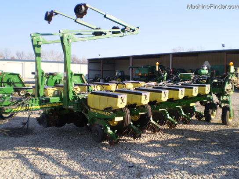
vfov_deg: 39.7
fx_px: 249
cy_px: 90
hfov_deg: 51.4
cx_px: 120
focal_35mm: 36
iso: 64
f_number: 3.1
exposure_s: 1/640
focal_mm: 6.3
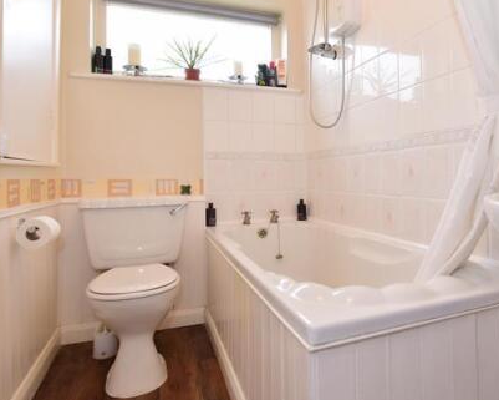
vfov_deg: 60.7
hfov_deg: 70.9
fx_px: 340
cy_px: 173
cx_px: 325
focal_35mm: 23
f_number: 7.1
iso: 400
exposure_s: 1/13
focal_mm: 10
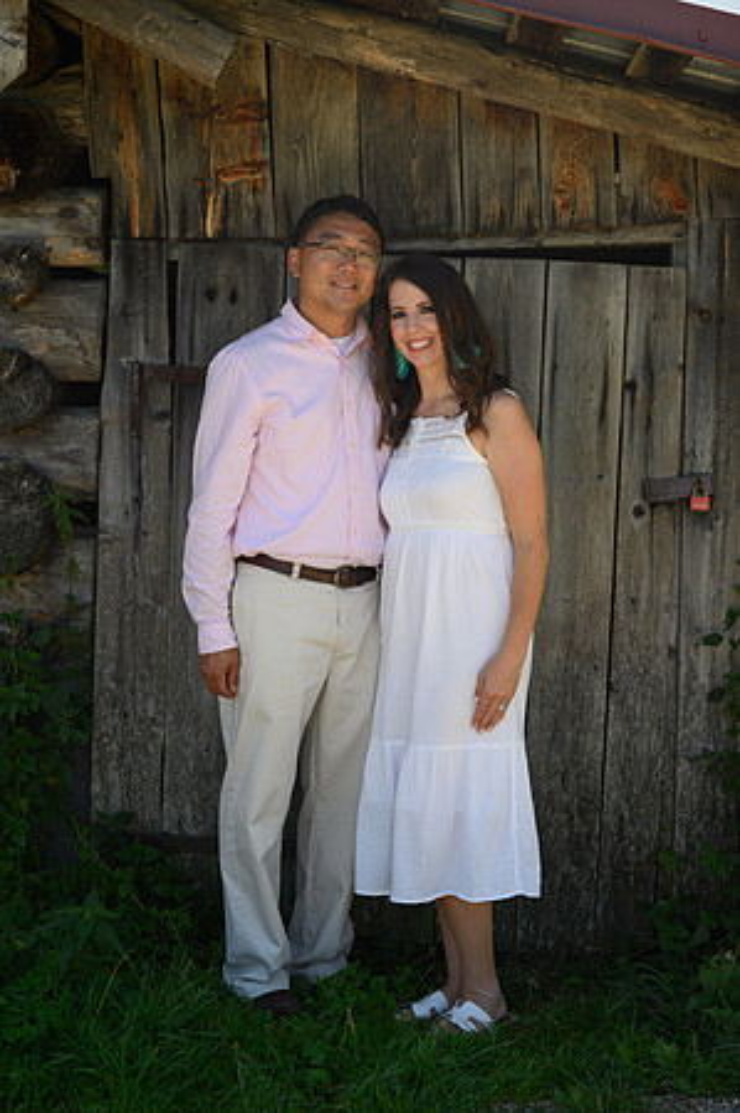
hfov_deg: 22.6
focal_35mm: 60
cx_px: 370
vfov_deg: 33.4
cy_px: 556
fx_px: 1854
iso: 160
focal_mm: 60
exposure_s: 1/250
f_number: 4
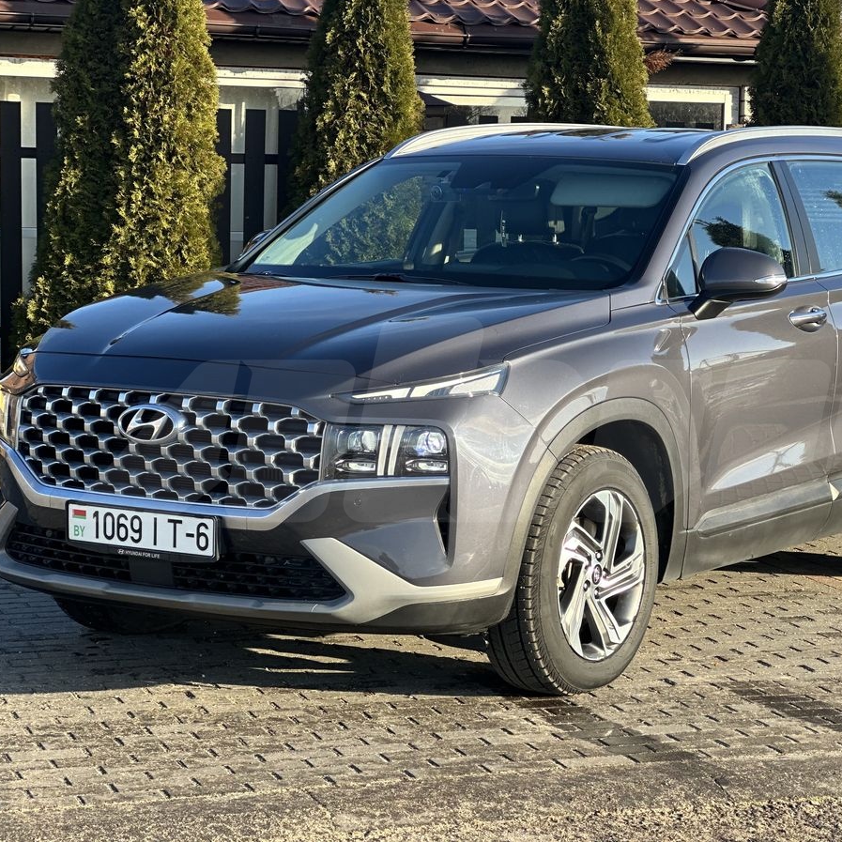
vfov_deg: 19.1
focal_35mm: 91
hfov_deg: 19.1
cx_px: 512
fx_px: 2504
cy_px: 421
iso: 20
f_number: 2.8
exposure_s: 1/141
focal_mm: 9
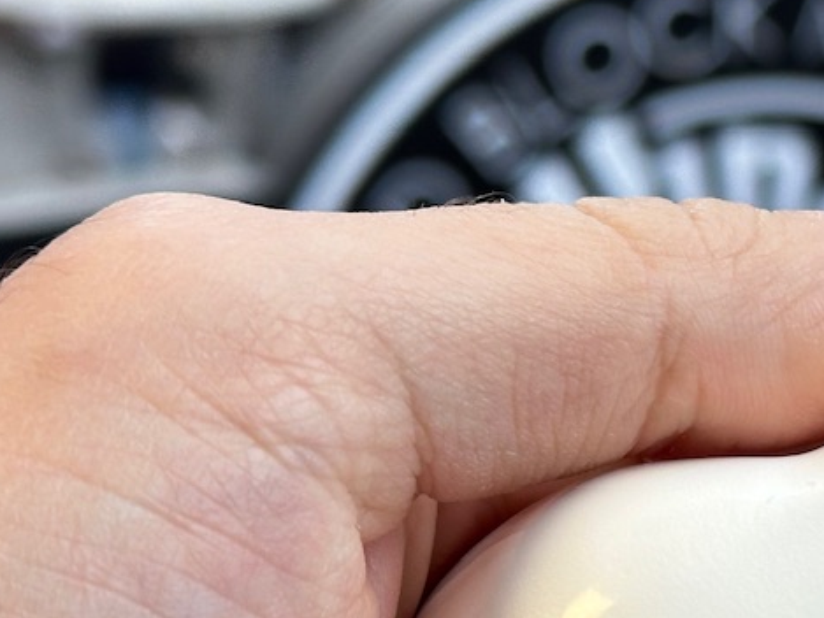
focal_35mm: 131
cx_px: 1063
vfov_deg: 11.3
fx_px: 3119
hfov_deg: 14.4
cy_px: 339
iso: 64
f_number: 1.78
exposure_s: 1/100
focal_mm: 6.86
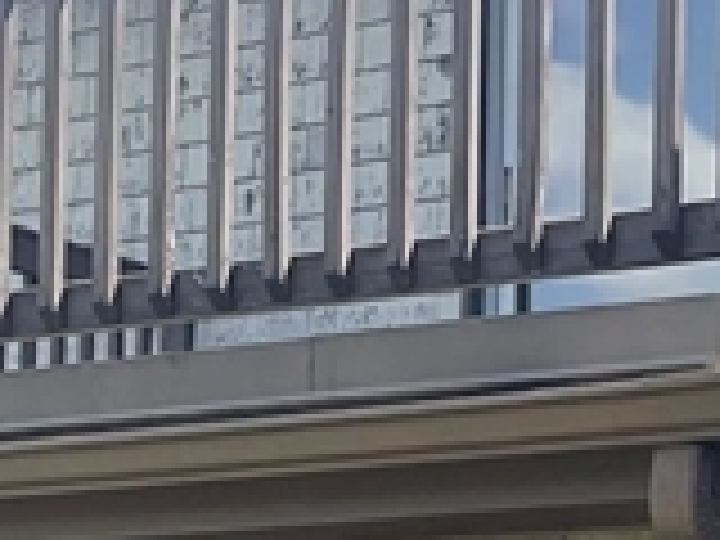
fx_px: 3328
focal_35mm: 160
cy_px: 626
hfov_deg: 12.3
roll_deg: -2.1
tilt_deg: +3.8
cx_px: 216
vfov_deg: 9.2
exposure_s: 1/1513
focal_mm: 5.1
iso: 32
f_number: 1.6
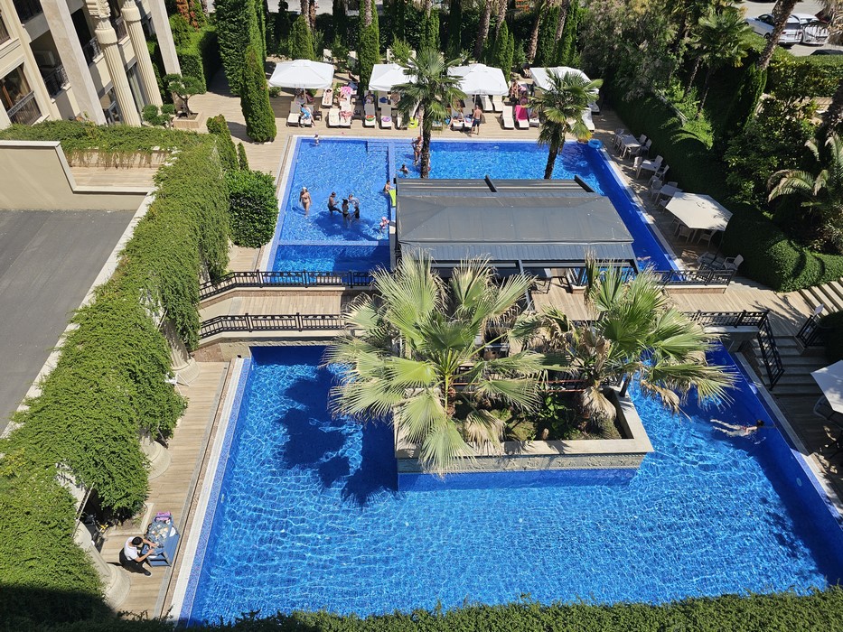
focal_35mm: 23
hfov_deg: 73.9
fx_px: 560
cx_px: 422
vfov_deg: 58.9
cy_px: 316
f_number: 1.7
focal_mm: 6.3
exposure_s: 1/950
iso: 10
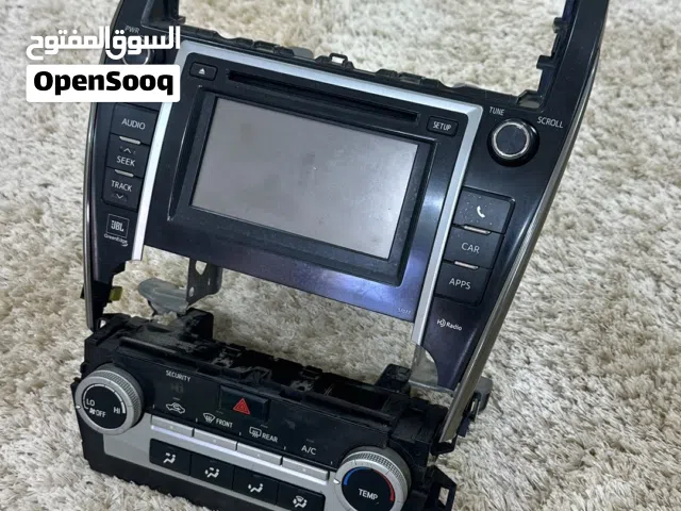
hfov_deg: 71.6
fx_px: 472
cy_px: 256
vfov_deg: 56.8
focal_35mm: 24
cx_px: 340
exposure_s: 1/50
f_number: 1.78
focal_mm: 6.86
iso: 125
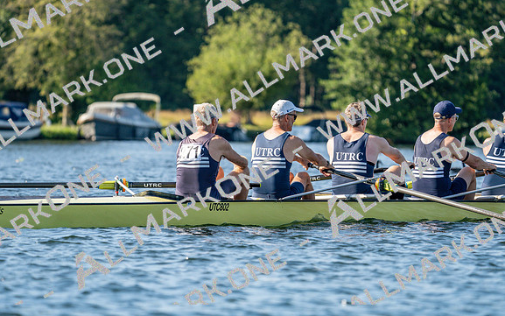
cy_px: 154
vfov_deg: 4.0
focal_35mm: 329
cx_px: 253
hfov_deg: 6.4
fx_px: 4529
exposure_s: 1/1600
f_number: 6.3
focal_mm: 321
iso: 500
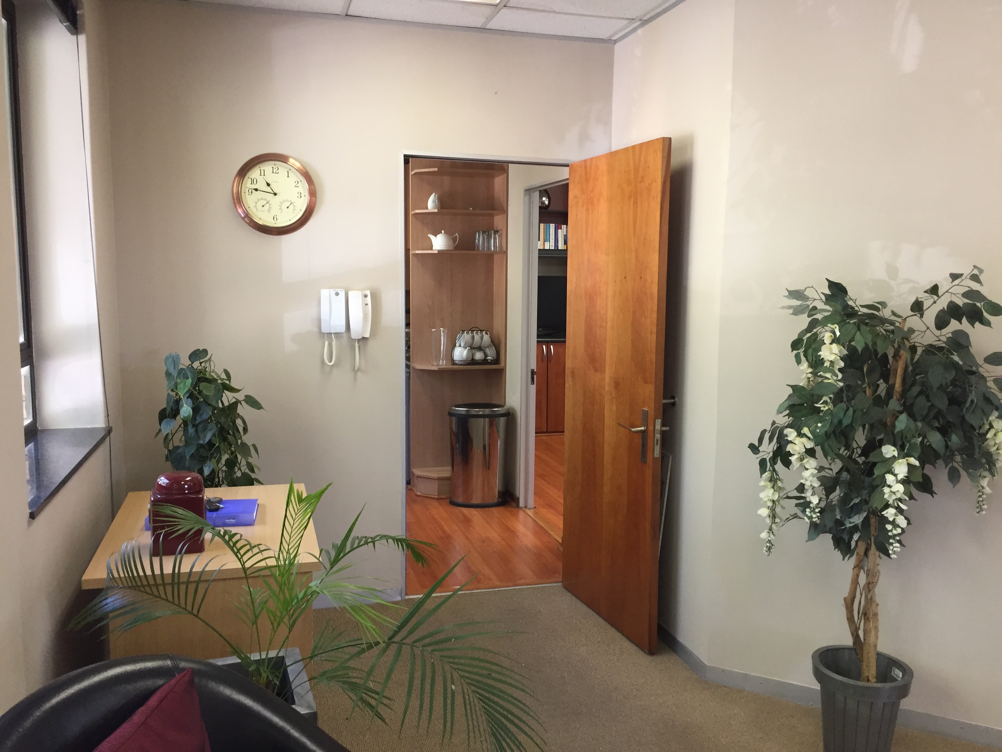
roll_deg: -0.9
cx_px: 501
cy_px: 376
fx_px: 839
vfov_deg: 48.2
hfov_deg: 61.7
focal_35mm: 29
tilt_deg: -4.9
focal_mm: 4.15
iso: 64
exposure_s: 1/33
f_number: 2.2
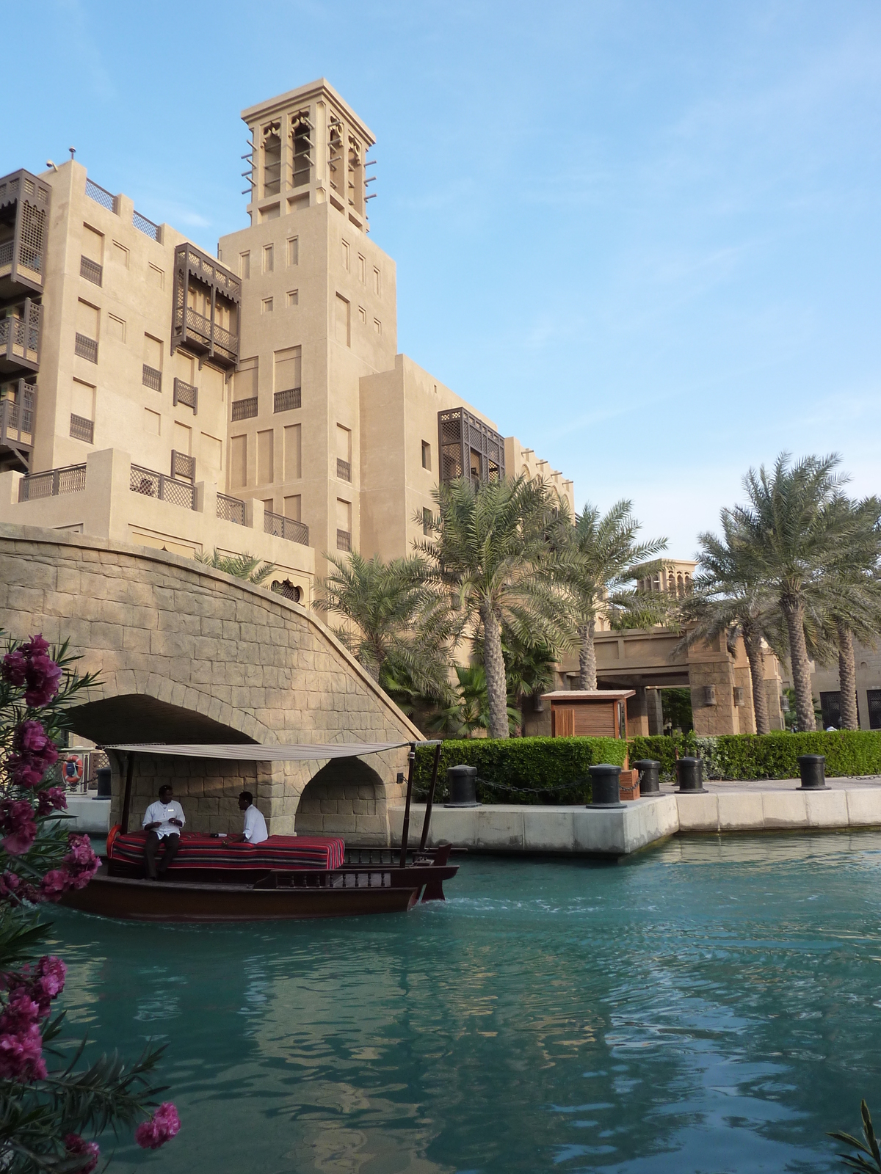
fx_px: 848
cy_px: 587
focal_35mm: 25
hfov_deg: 54.9
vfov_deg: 69.4
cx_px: 440
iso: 125
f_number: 4
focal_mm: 4.1
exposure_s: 1/200
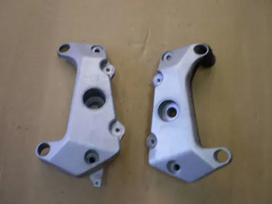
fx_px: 283
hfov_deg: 51.4
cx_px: 136
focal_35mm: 36
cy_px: 102
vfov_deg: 39.7
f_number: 3.1
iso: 125
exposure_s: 1/25
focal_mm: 6.3
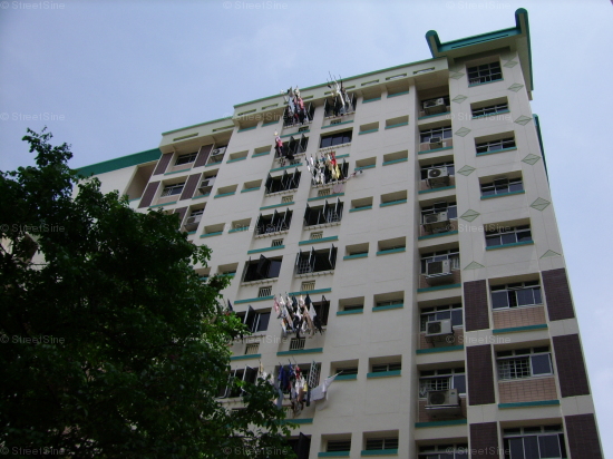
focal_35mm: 35
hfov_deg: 52.6
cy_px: 230
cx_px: 306
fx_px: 620
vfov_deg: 40.7
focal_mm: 5.95
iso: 50
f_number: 5.8
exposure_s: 1/771
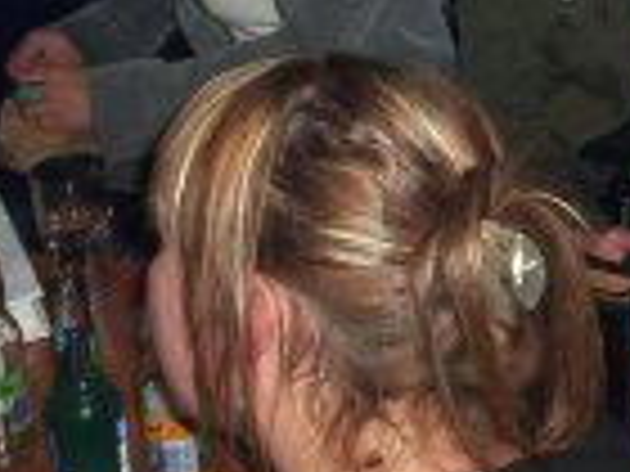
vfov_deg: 12.9
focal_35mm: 111
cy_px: -144
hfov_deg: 16.7
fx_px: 2020
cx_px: 819
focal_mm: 4.99
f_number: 4.5
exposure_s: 1/60
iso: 140
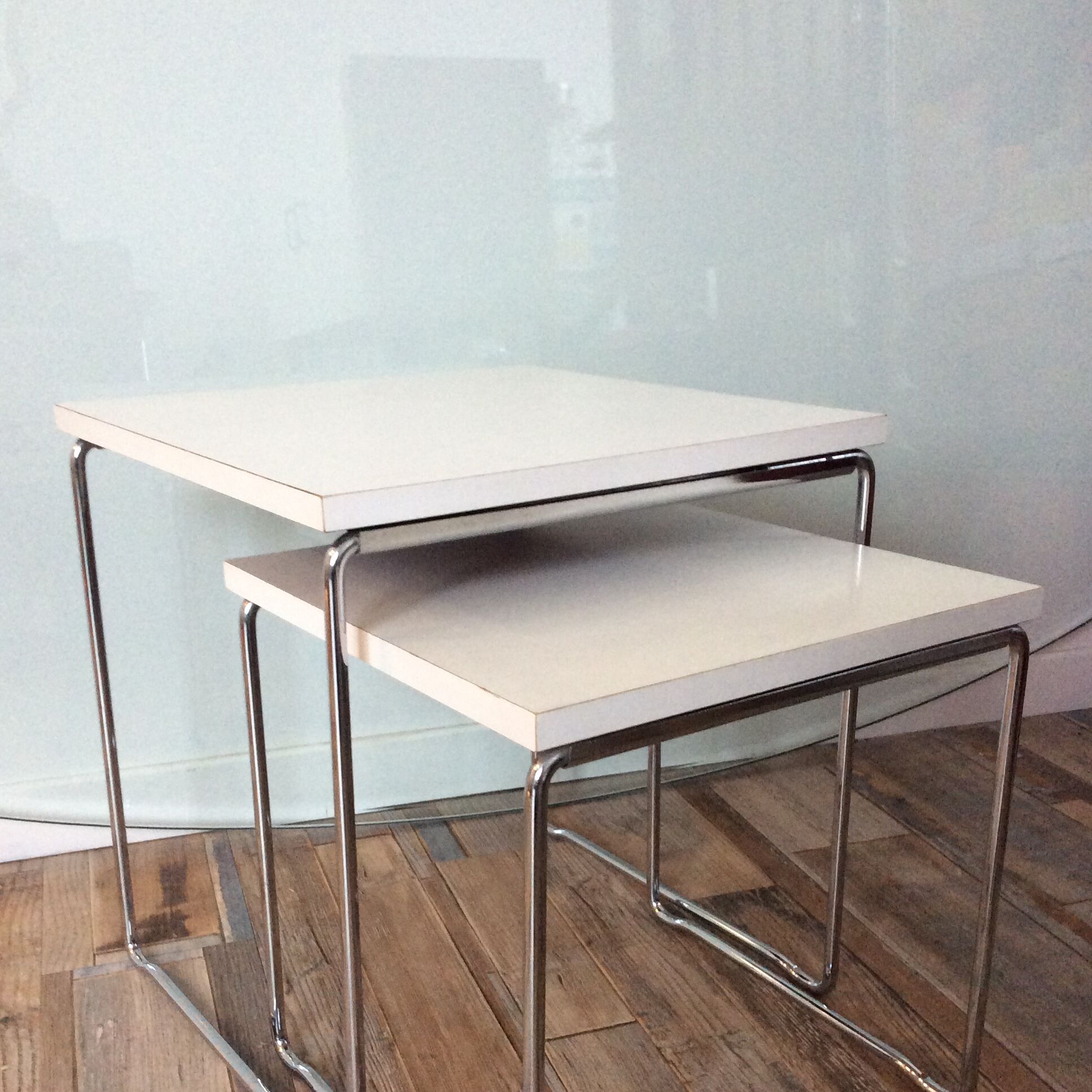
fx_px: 1356
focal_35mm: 38
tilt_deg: -19.3
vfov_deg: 43.3
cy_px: 717
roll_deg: +2.1
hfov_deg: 43.9
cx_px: 548
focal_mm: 3.3
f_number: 2.4
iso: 200
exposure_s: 1/25
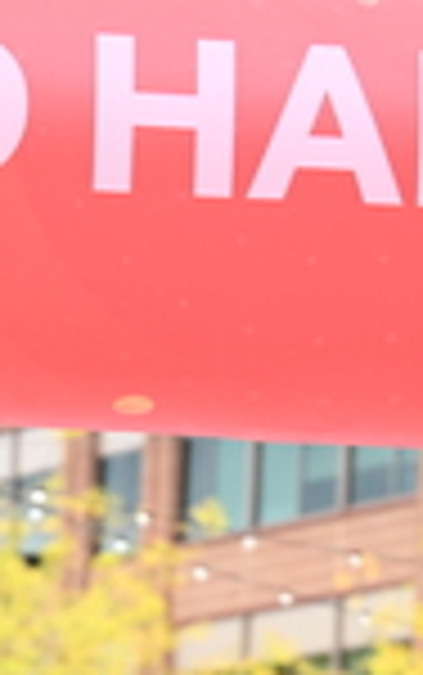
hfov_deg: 4.2
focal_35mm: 313
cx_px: 187
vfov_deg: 6.6
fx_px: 5762
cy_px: 1206
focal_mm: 84
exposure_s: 1/2000
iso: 640
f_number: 2.8
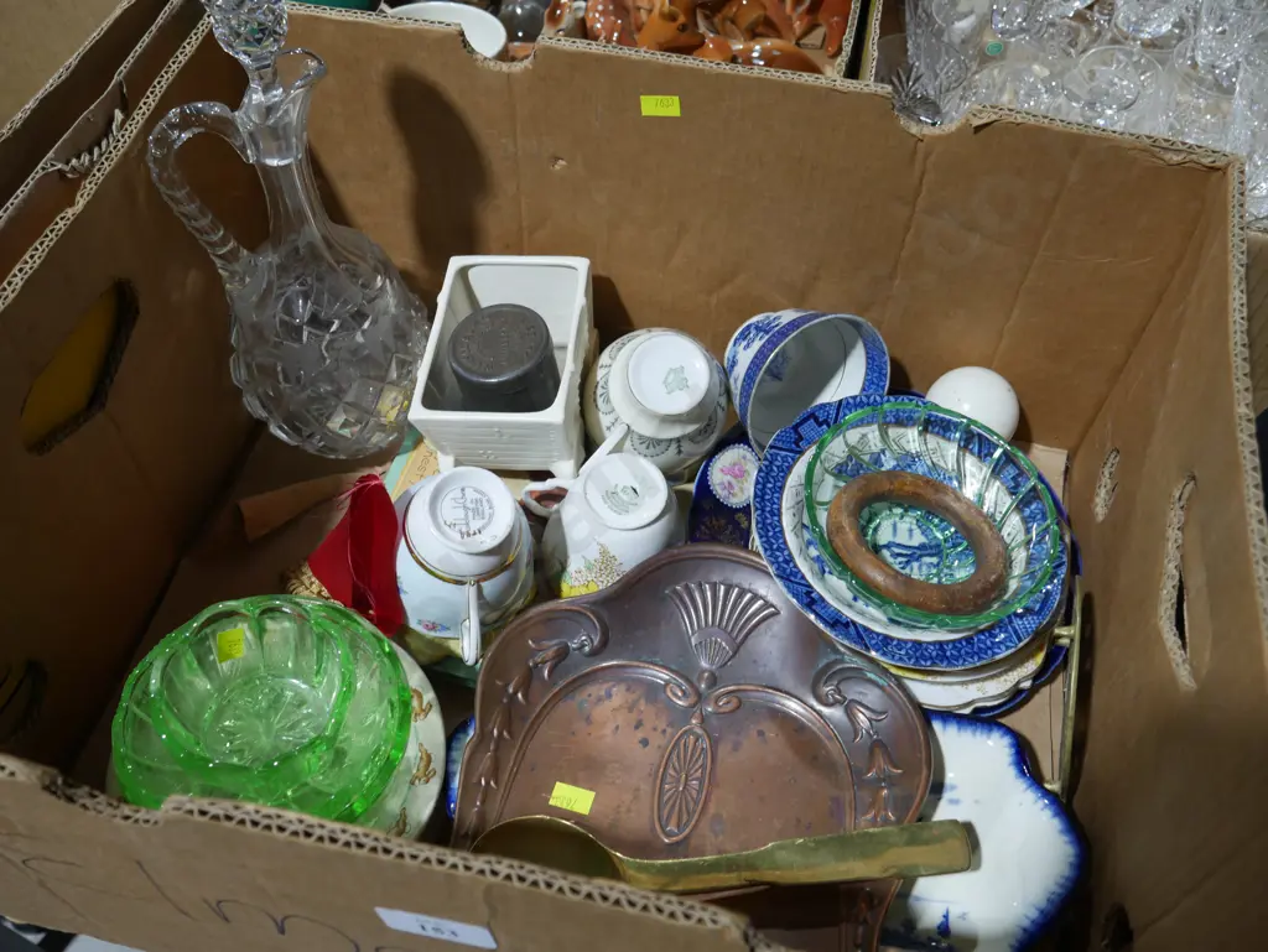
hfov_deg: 56.8
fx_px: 1173
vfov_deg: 44.2
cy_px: 476
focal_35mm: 32
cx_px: 634
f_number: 4.5
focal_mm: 16
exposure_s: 1/60
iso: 320
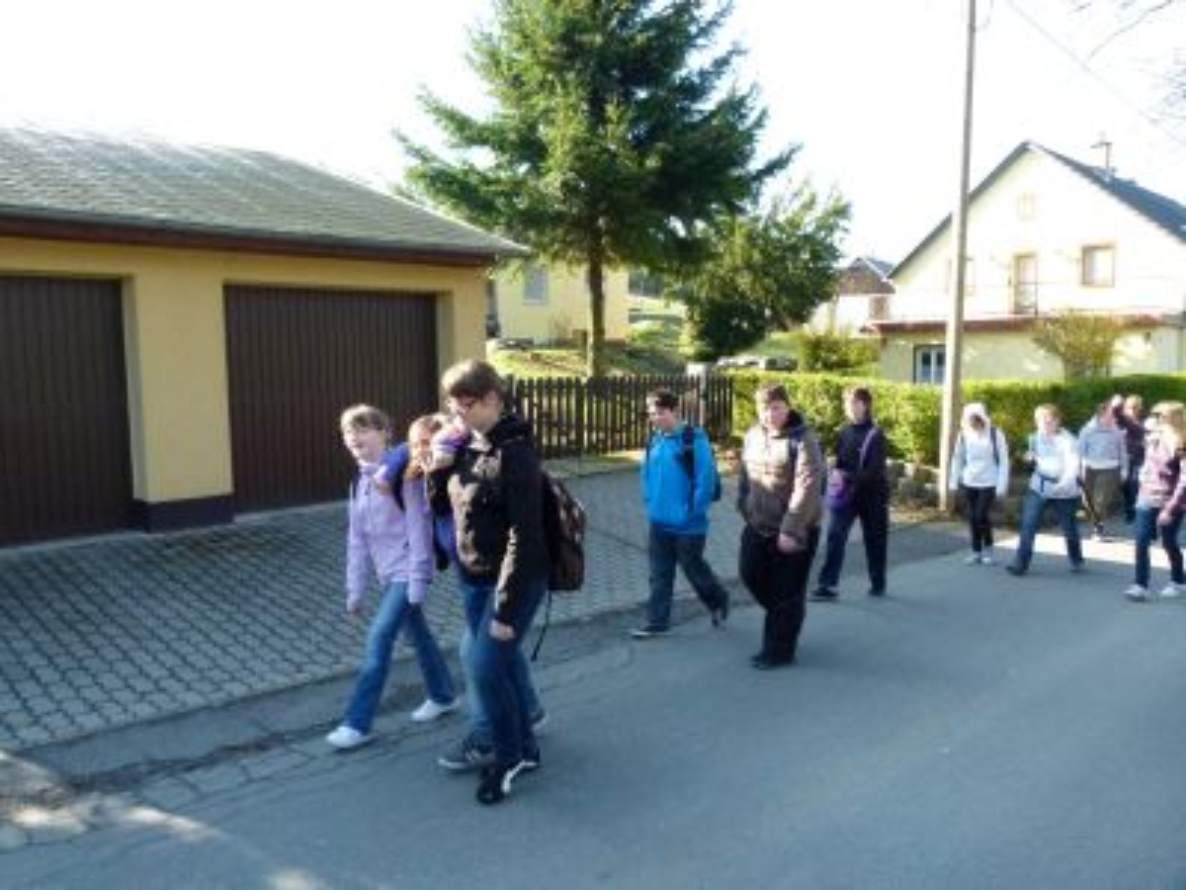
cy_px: 445
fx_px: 857
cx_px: 593
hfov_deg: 69.4
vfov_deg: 54.9
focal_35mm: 25
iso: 400
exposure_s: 1/500
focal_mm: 4.5
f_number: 2.8
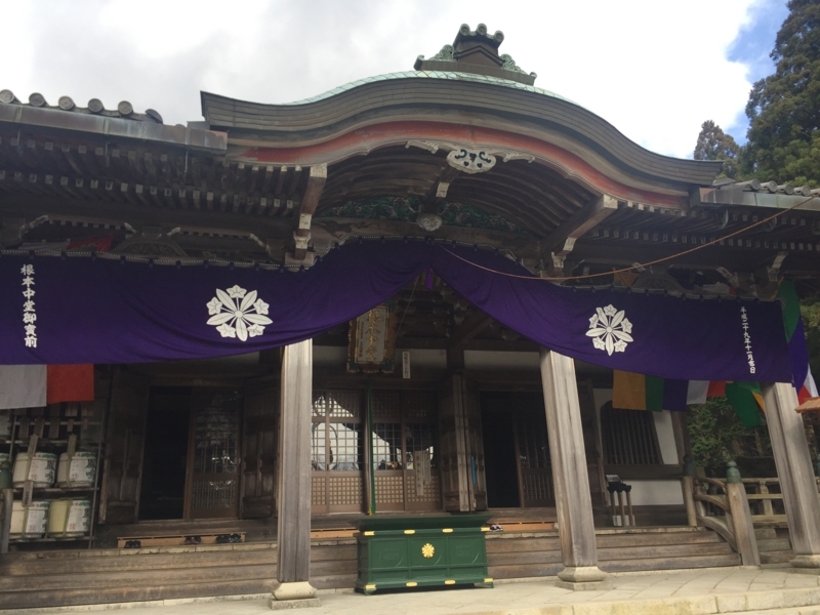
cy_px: 308
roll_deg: +1.9
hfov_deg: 61.7
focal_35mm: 29
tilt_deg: +18.5
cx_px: 410
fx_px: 687
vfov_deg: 48.2
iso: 32
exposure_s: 1/488
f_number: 2.2
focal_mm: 4.15
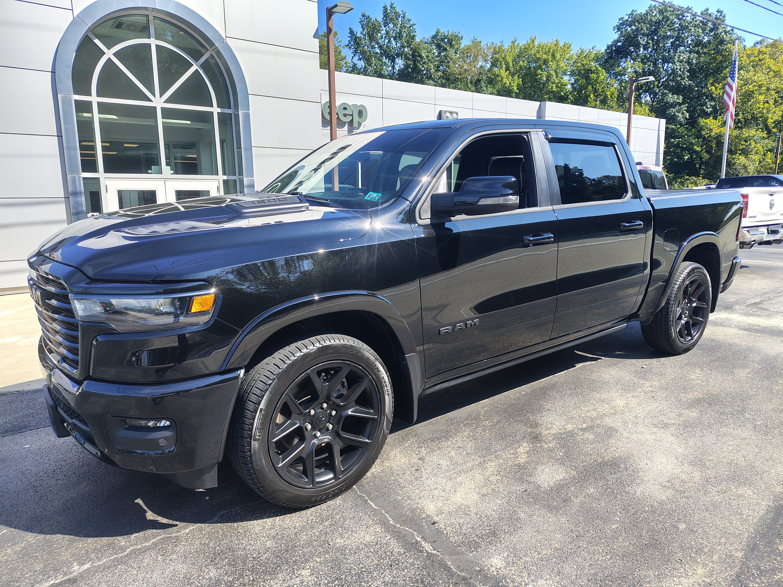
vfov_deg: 56.8
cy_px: 294
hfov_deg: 71.6
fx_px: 543
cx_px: 392
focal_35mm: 24
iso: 100
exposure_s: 1/542
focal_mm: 5.56
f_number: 1.8
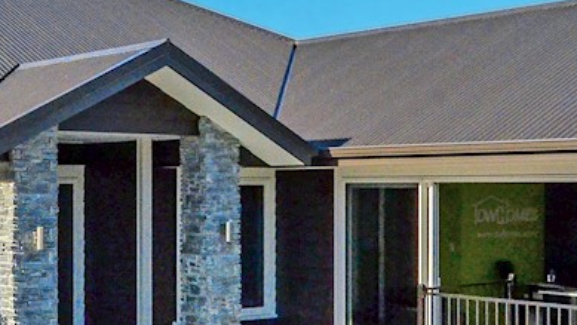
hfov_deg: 29.3
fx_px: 1102
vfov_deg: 16.6
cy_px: 289
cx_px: 234
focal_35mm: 72
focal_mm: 14
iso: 800
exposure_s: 1/1250
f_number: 18
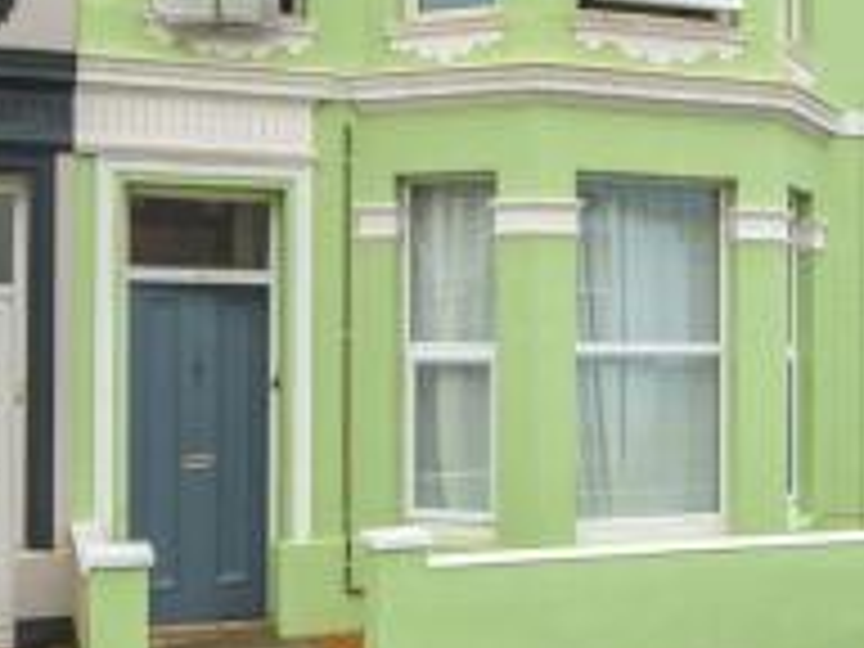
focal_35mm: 50
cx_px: 531
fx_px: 1248
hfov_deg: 38.0
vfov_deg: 27.9
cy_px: 56
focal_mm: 14
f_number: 8
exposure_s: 1/200
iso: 400
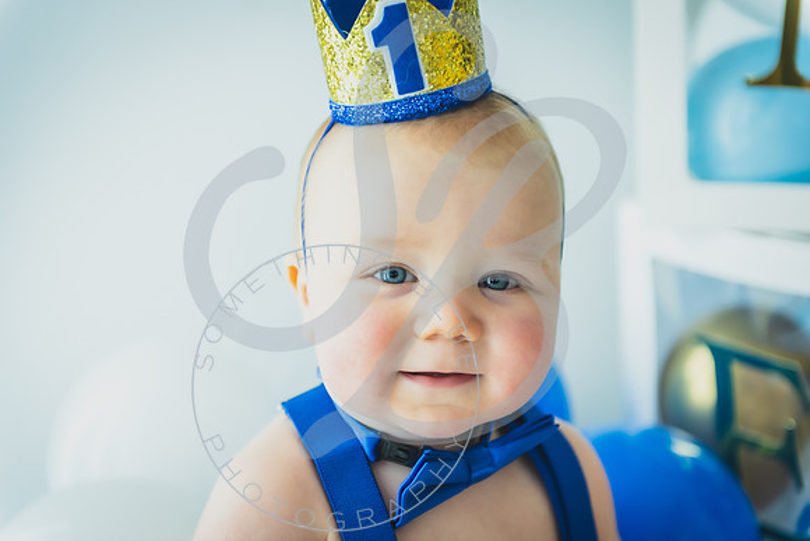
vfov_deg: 19.5
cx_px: 405
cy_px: 270
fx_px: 1575
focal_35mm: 70
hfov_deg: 28.8
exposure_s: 1/125
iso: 200
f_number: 2.8
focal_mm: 70
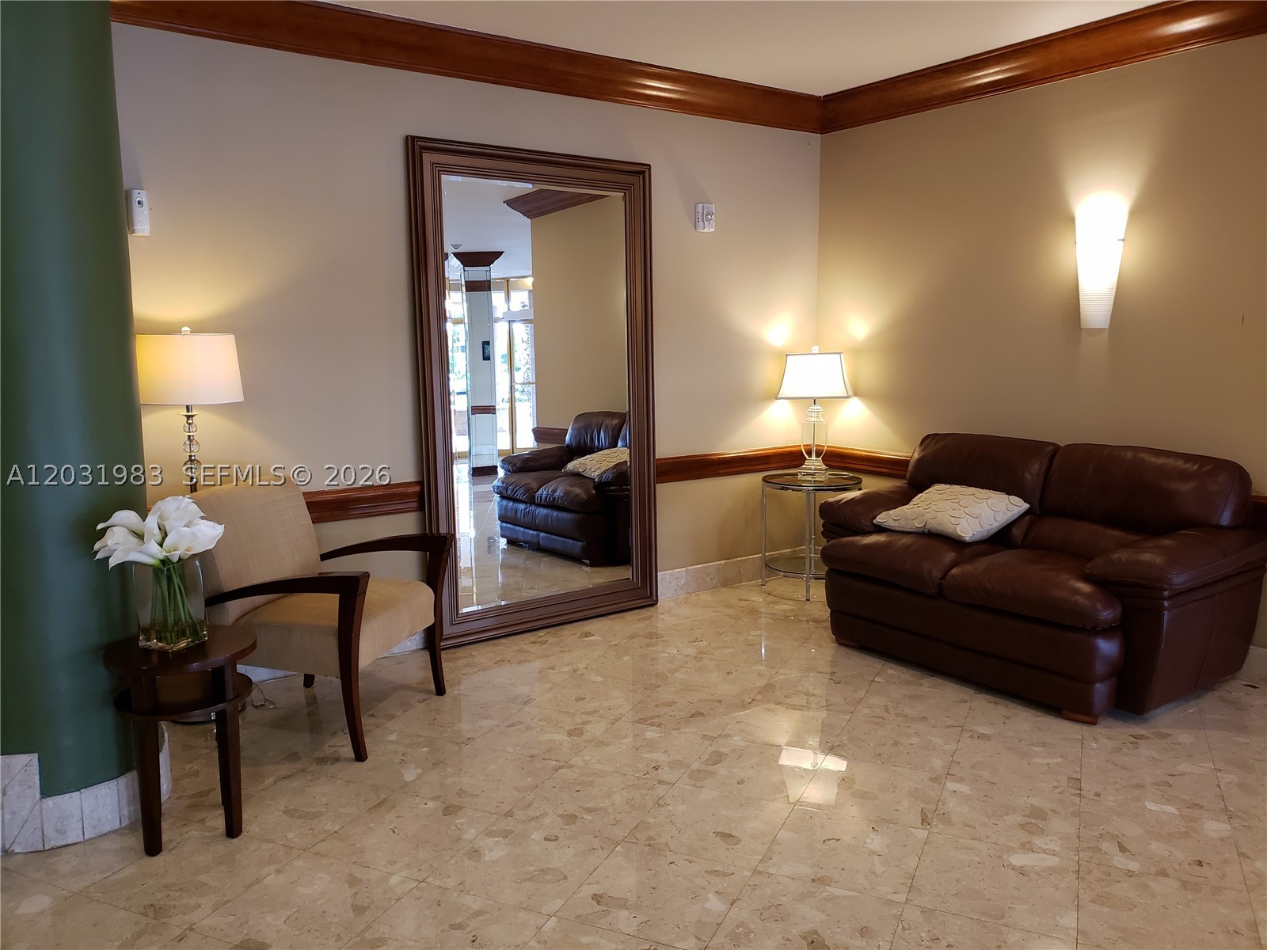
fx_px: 952
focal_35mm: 26
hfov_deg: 67.3
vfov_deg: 53.1
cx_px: 634
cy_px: 475
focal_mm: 4.3
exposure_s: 1/60
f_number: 1.5
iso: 200
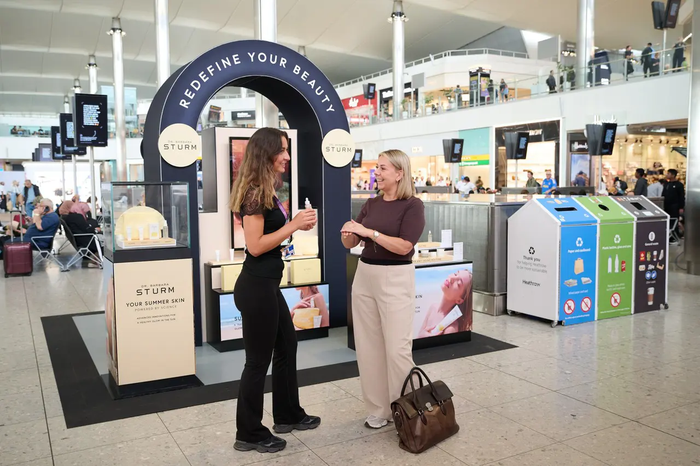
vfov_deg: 38.9
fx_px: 661
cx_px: 350
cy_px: 233
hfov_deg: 55.8
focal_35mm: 34
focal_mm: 34
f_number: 3.2
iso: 1600
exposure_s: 1/200
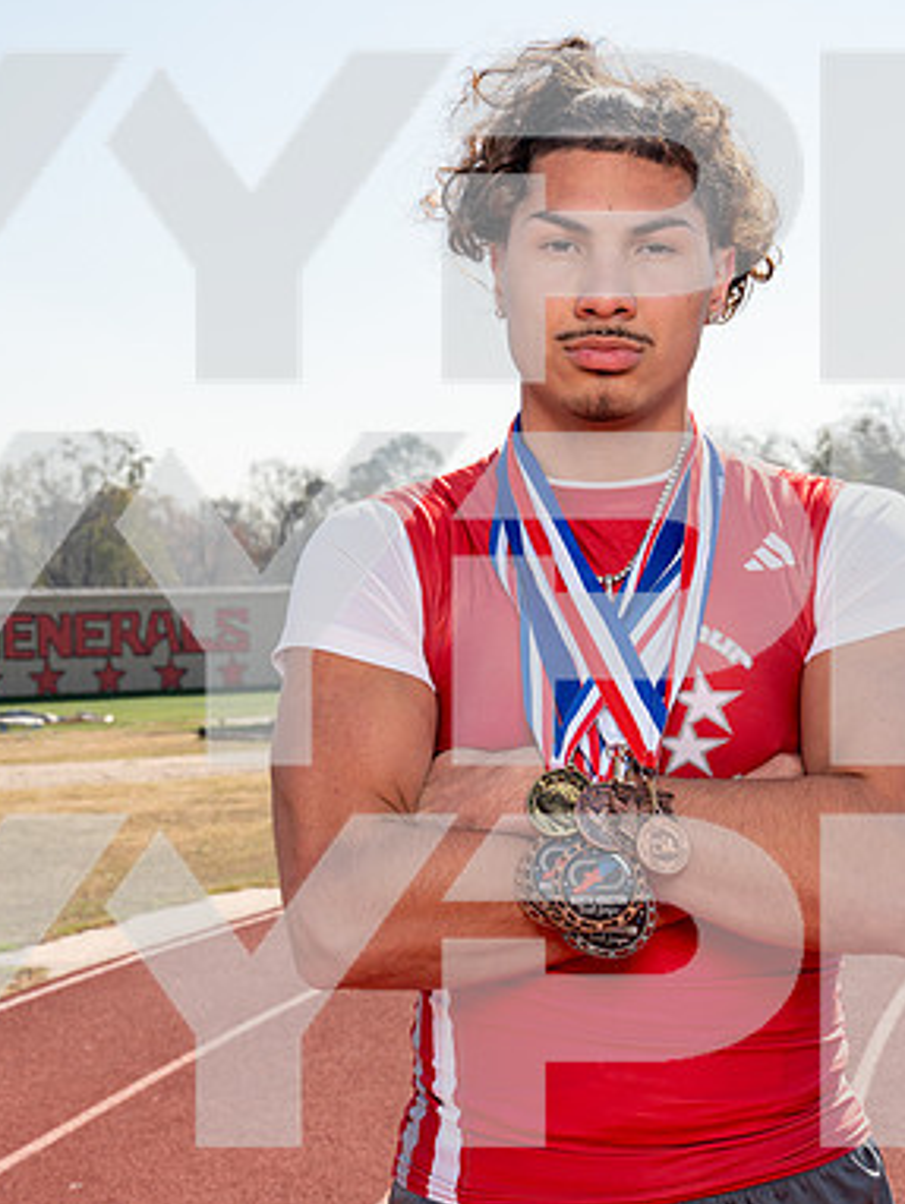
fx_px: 2437
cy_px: 600
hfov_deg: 21.0
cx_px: 391
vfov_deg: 27.8
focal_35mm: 70
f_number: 9
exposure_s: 1/200
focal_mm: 48
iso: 125
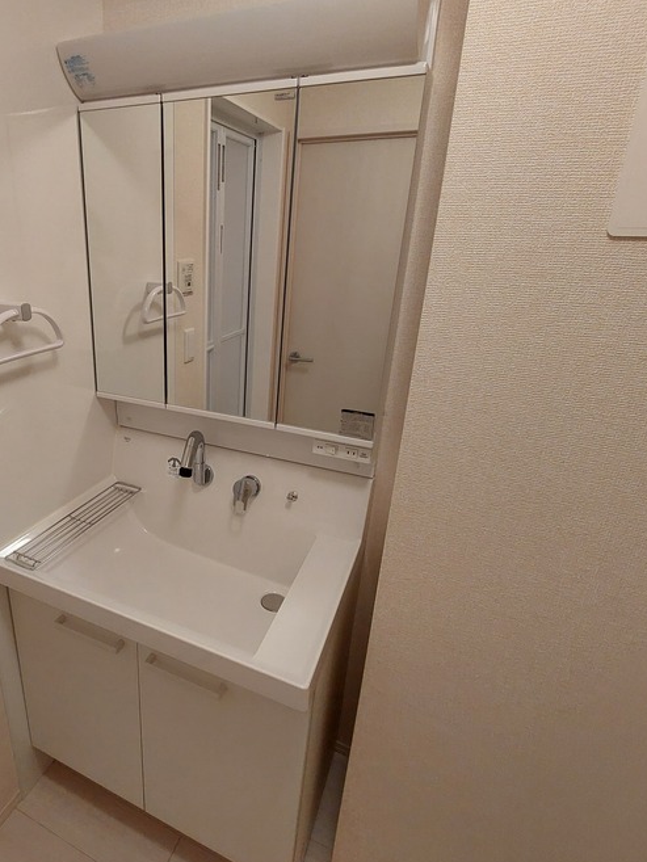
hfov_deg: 67.0
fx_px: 473
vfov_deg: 84.6
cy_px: 420
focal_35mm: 19
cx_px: 220
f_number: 2.2
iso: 250
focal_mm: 1.74
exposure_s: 1/60
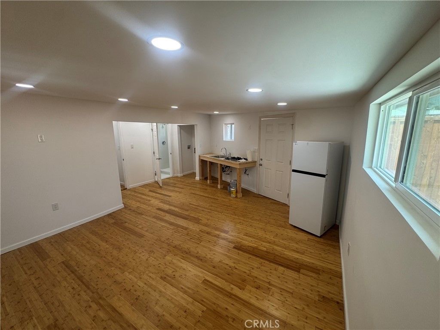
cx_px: 220
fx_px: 178
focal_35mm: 14
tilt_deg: -10.7
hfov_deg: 102.1
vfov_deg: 85.7
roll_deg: +0.6
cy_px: 165
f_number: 2.2
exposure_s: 1/120
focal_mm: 2.22
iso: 64
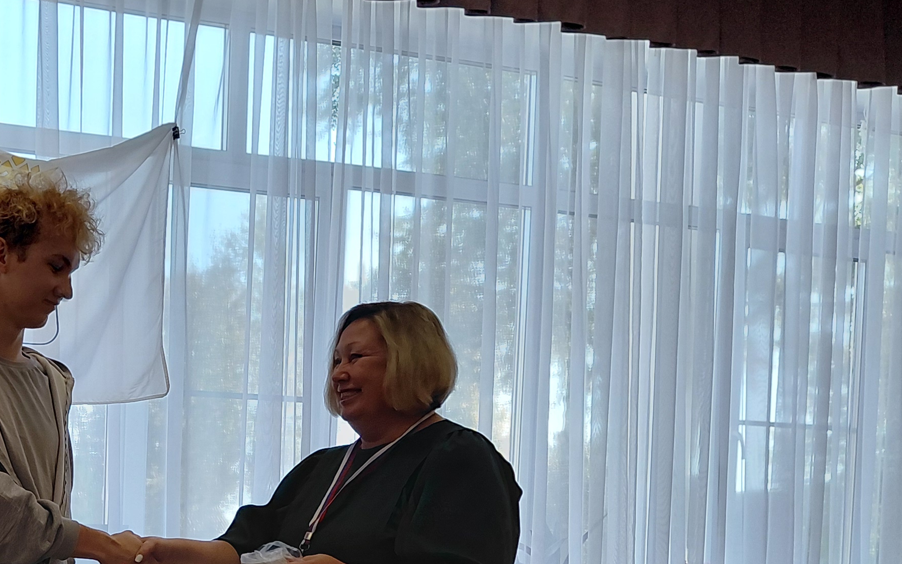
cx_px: 48
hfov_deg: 31.5
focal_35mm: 61
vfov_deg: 20.1
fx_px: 1500
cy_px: 652
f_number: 1.8
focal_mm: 4.69
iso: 50
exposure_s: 1/126
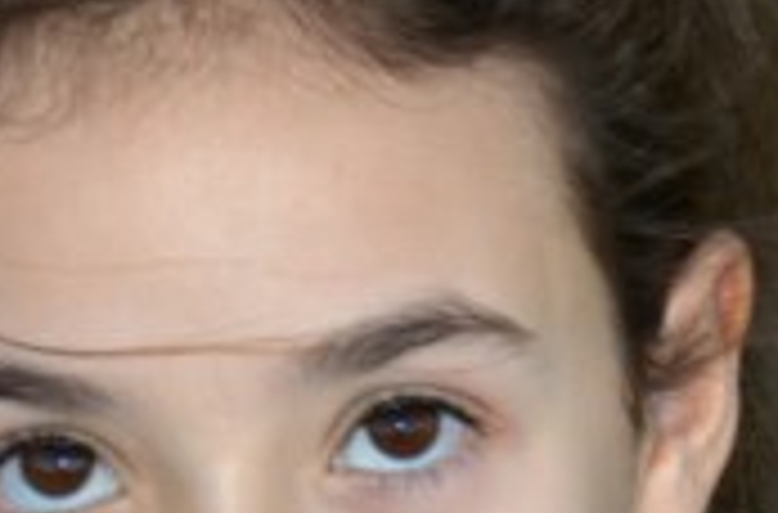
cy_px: 414
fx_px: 10182
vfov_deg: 2.9
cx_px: 400
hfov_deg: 4.4
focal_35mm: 473
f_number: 5.3
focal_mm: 85
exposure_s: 1/200
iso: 200
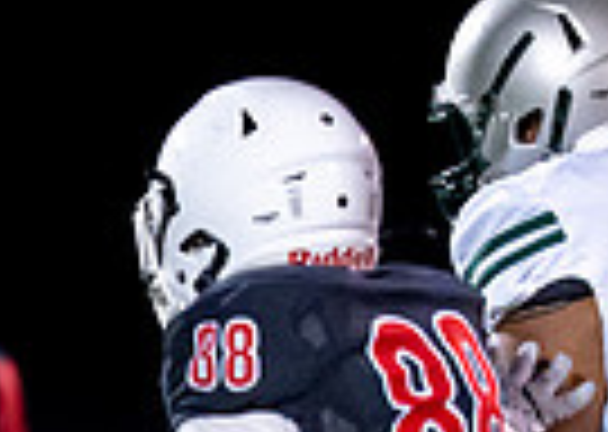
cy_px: 957
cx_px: -189
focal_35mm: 1369
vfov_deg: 1.0
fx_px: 23604
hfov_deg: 1.5
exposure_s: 1/1000
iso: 2000
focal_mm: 168
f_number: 2.8
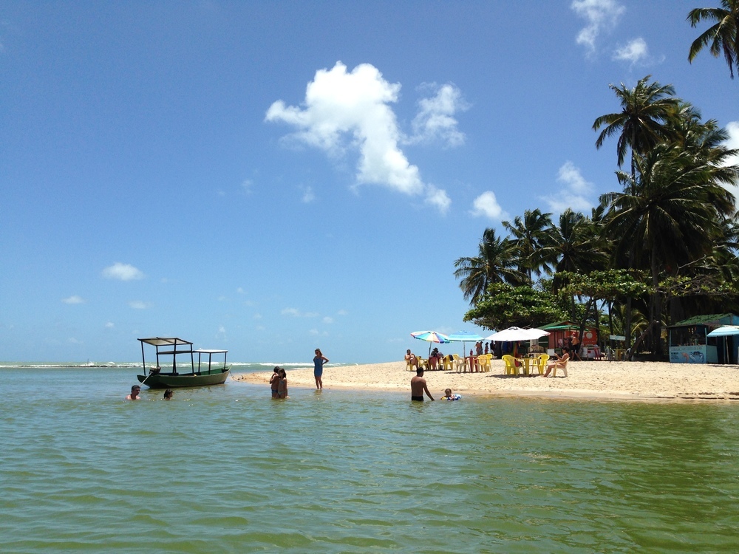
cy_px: 277
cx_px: 370
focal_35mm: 33
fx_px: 705
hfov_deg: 55.4
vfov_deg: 42.9
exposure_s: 1/2584
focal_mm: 4.12
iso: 50
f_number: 2.4
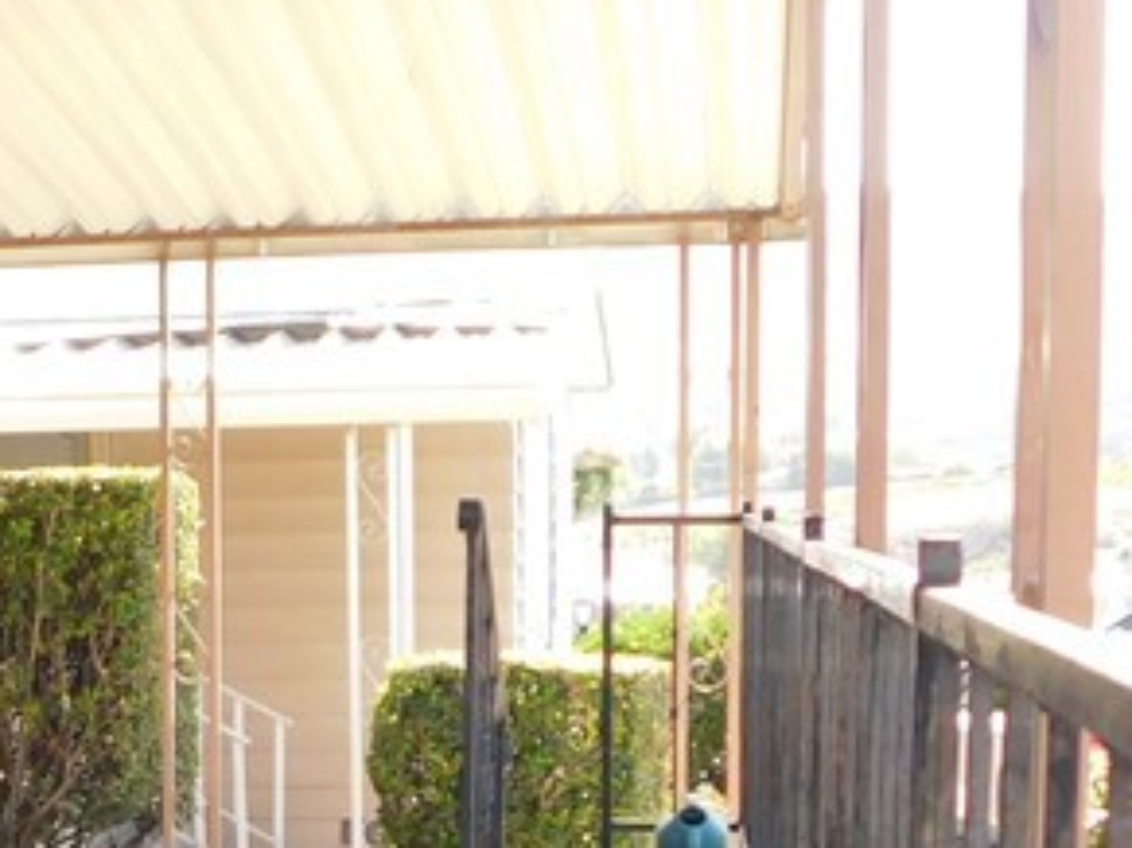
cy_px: 774
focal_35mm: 81
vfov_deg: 17.9
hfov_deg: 22.8
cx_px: -101
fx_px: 2648
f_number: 3
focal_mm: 4
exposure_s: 1/160
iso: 125
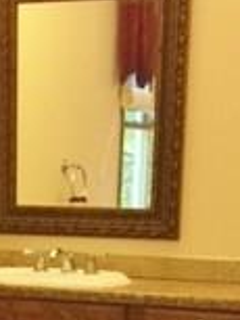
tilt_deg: -15.4
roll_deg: -2.2
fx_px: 1117
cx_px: 27
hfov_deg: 12.2
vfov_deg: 14.8
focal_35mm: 121
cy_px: 521
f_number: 2.2
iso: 50
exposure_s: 1/30
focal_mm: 4.15
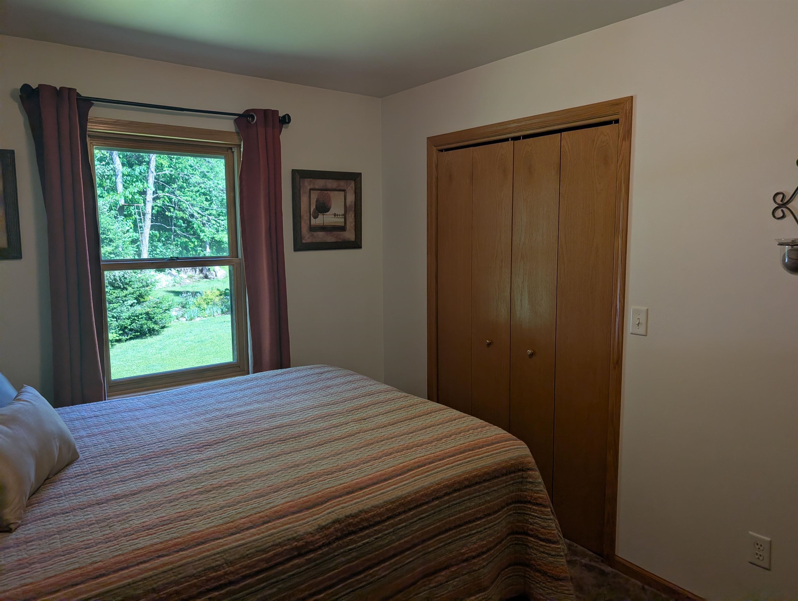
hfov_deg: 71.5
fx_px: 554
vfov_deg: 56.9
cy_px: 300
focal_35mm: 24
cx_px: 399
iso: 37
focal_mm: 6.9
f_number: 1.68
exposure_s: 1/120
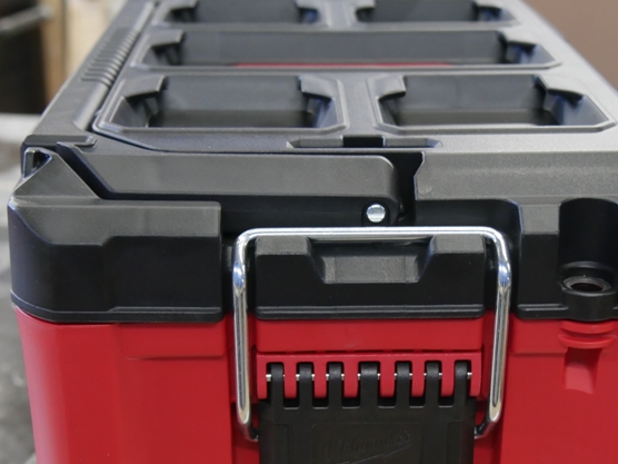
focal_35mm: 70
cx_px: 333
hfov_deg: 27.8
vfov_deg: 20.9
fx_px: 1250
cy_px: 335
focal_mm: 19
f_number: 3.8
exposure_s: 1/60
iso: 800
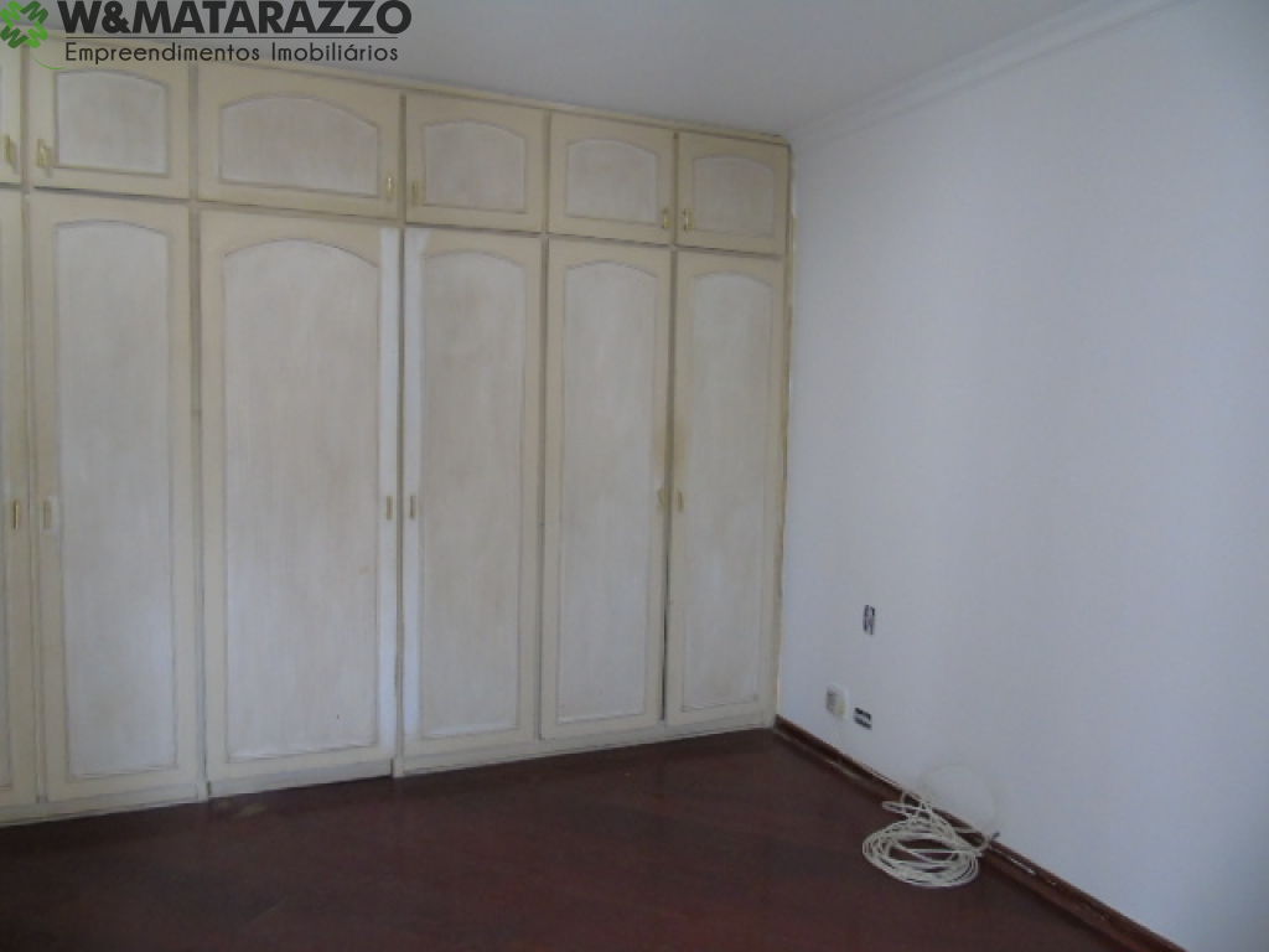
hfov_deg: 69.4
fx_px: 916
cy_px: 476
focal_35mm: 25
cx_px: 634
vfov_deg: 54.9
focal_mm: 4.4
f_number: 3.4
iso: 320
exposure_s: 1/30
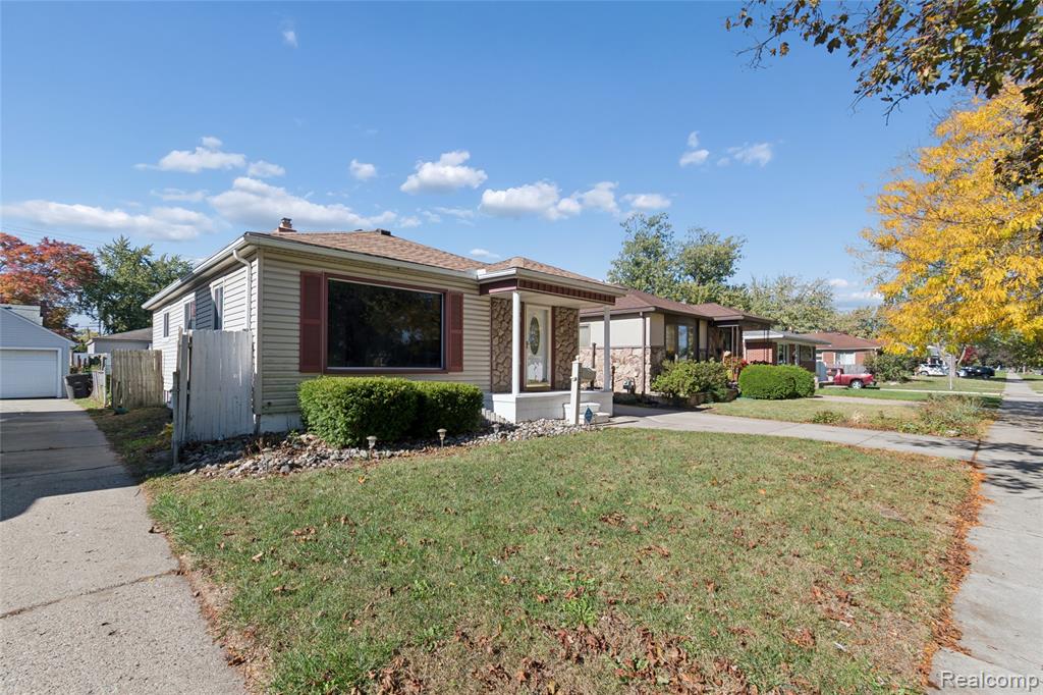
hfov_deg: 100.4
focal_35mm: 15
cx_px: 522
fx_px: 434
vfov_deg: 77.3
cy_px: 348
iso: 100
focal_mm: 10
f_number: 8
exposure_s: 1/200
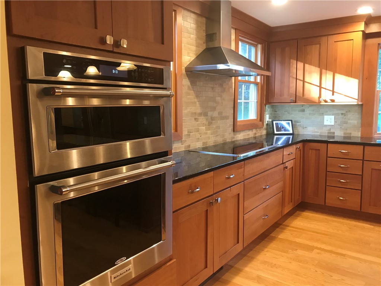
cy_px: 143
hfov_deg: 63.4
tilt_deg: -4.8
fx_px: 308
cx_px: 190
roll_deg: +0.3
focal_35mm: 28
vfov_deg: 49.7
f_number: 1.8
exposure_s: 1/15
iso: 64
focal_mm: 3.99
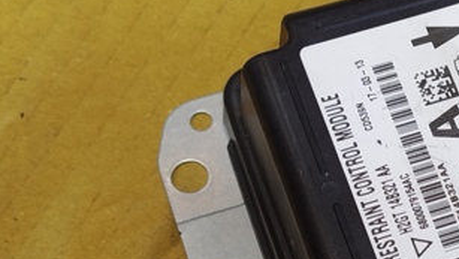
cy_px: 183
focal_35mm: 109
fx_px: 1327
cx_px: 431
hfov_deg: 19.2
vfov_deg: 11.1
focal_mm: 5.31
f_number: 1.7
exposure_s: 1/33
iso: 250
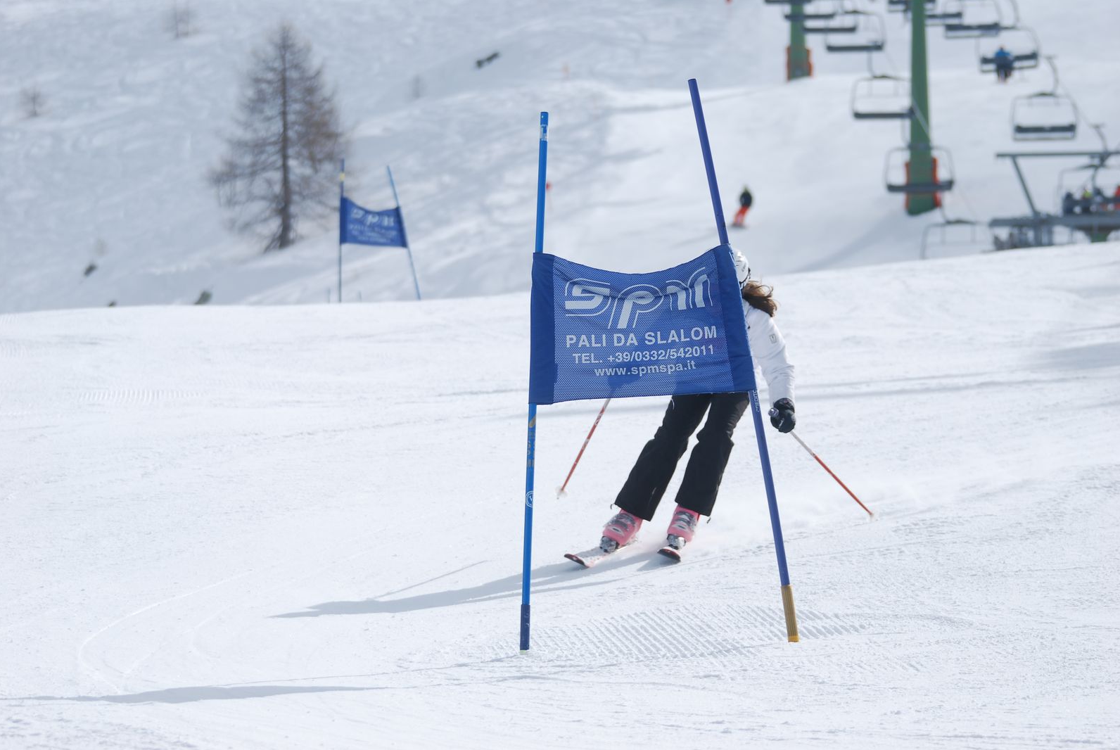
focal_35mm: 204
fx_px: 6339
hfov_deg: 10.1
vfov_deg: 6.8
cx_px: 559
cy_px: 374
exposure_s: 1/1250
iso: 100
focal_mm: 135
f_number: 5
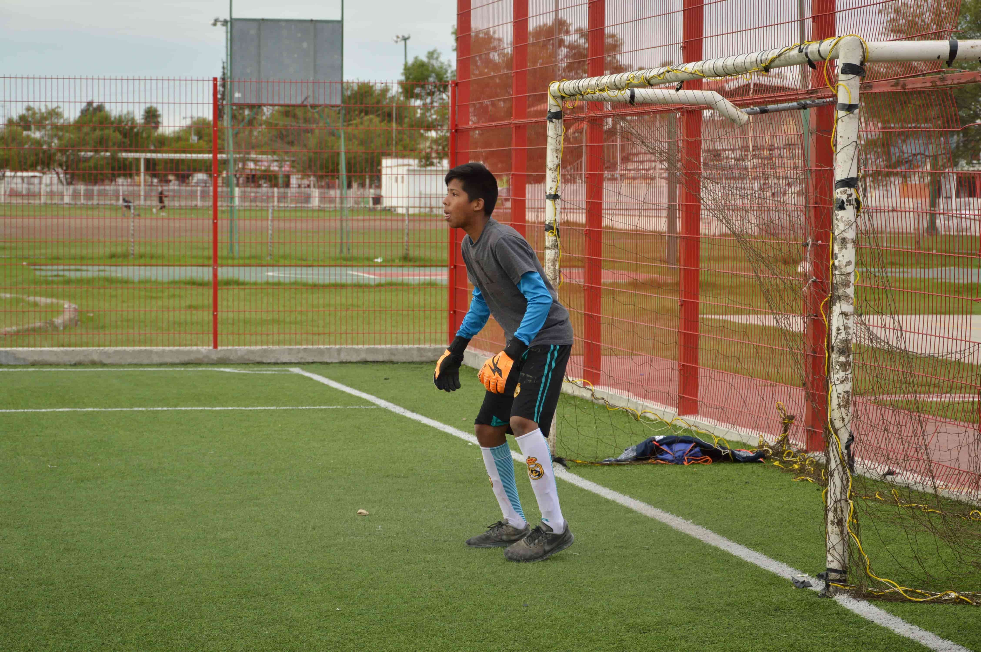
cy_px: 326
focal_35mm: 99
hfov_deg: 20.6
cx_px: 490
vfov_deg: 13.8
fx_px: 2695
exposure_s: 1/400
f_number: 5.6
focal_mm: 66
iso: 200
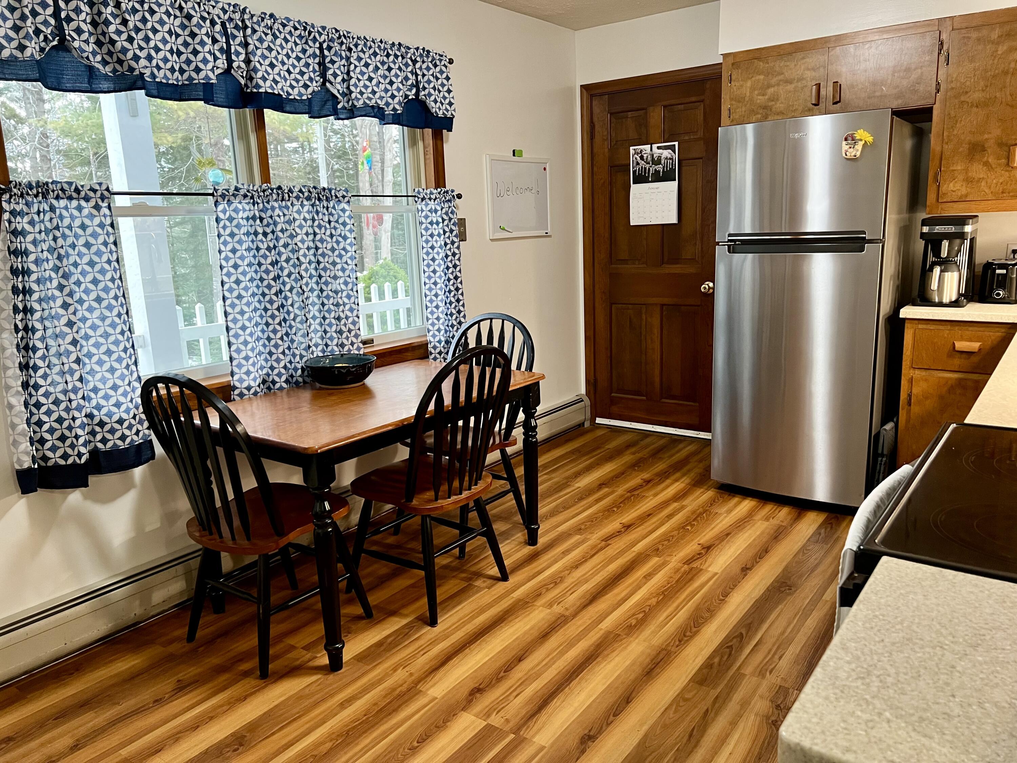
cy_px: 382
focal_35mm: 26
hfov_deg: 67.3
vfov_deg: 53.1
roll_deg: +2.2
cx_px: 508
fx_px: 764
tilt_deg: -12.2
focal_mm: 5.7
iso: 320
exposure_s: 1/60
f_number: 1.5
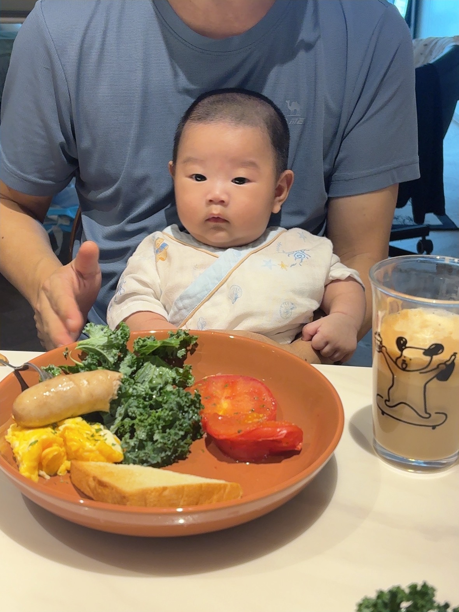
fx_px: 848
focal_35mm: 48
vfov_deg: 39.6
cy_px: 306
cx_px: 230
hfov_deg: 30.3
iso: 125
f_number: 1.6
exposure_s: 1/50
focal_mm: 5.96
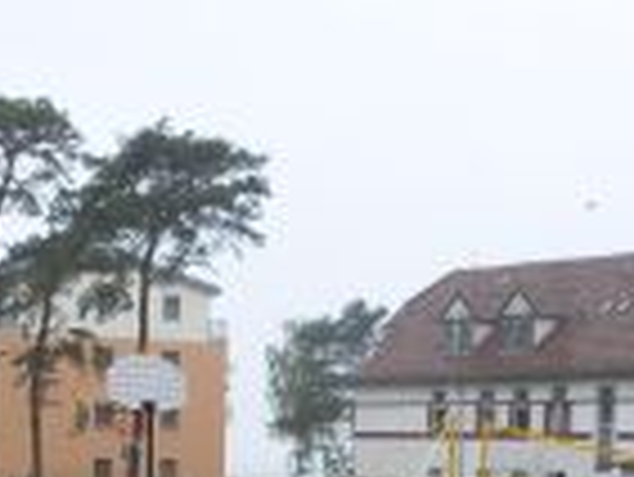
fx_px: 1980
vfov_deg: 13.3
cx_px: 252
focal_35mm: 108
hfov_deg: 18.2
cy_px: 598
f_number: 2.8
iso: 80
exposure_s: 1/180
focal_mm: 6.3
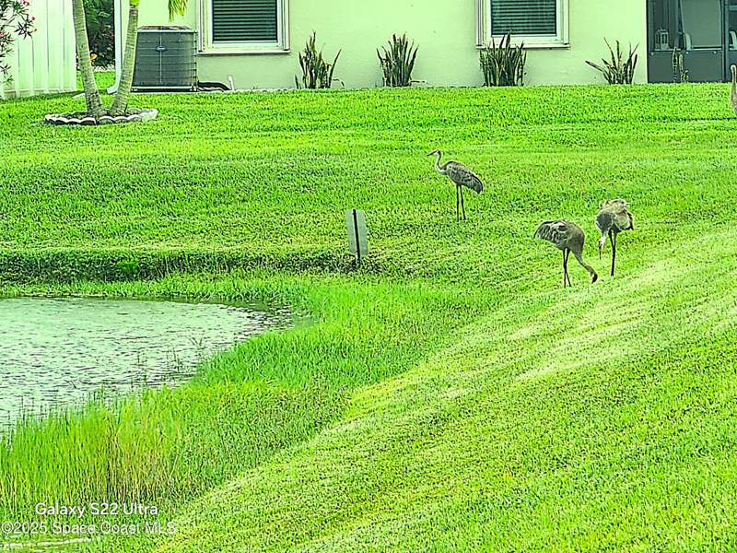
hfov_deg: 8.6
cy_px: 276
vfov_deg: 6.5
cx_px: 368
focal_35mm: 230
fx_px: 4897
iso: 40
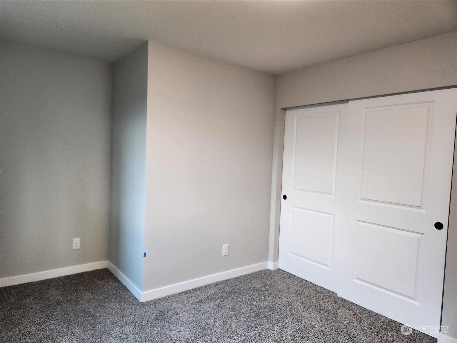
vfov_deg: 58.9
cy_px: 172
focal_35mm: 23
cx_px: 228
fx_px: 304
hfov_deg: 73.9
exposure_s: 1/120
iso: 250
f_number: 1.8
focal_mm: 5.4
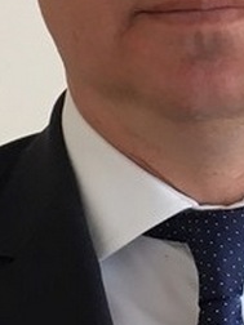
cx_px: 201
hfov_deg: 15.9
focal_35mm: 92
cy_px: 3
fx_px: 865
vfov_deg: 20.6
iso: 64
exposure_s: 1/33
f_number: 2.2
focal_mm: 4.15
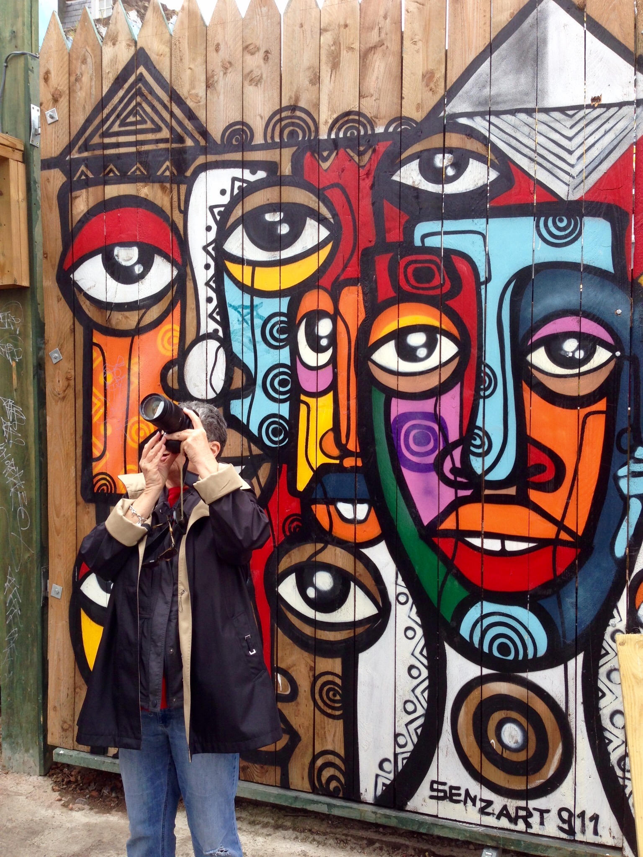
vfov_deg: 55.4
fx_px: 817
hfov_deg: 42.9
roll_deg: +0.9
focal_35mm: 33
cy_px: 428
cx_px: 322
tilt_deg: -2.3
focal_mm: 4.12
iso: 50
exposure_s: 1/304
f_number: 2.4
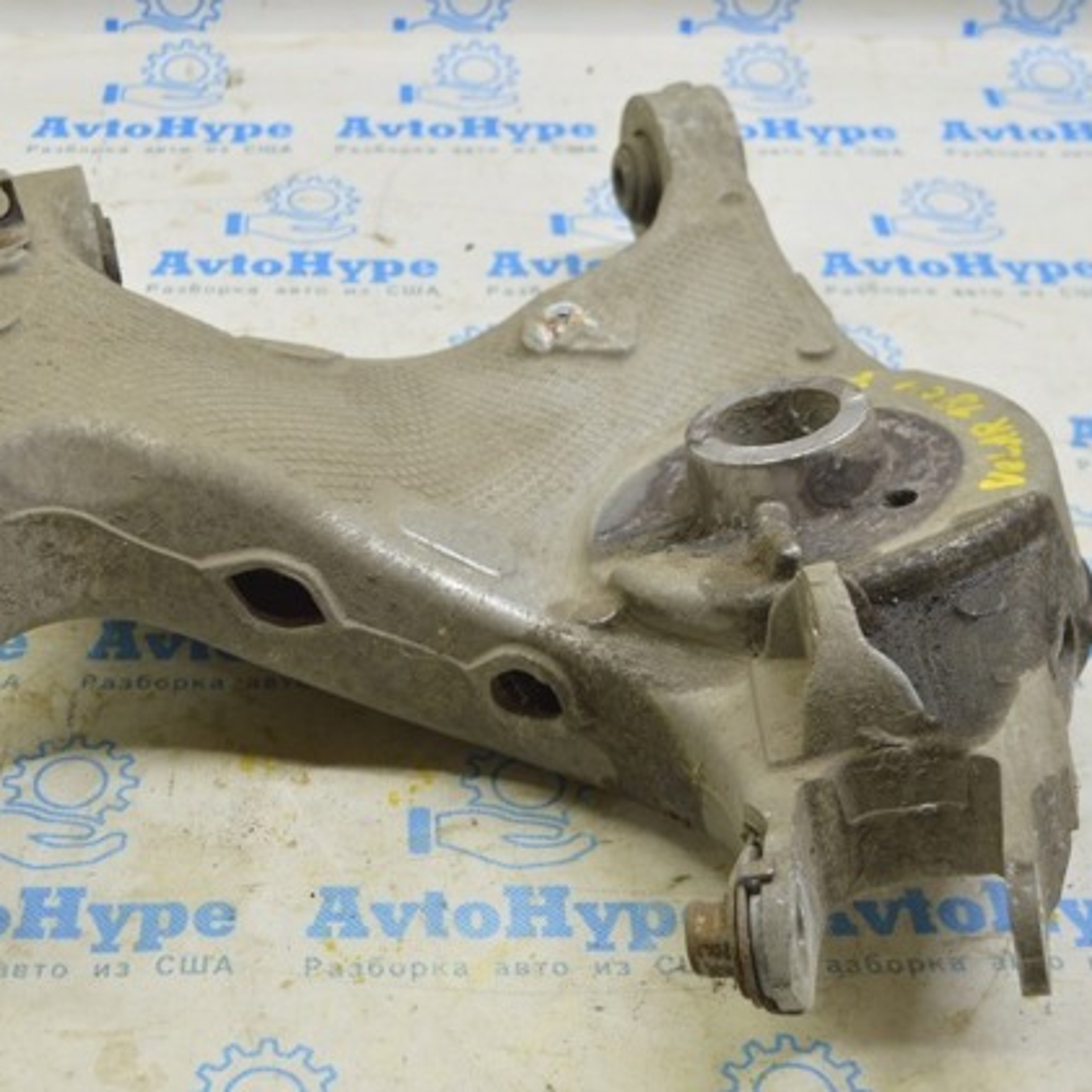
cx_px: 397
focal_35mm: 58
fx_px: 2070
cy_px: 543
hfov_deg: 29.4
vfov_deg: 29.6
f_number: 5.6
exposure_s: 1/20
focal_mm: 30
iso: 400
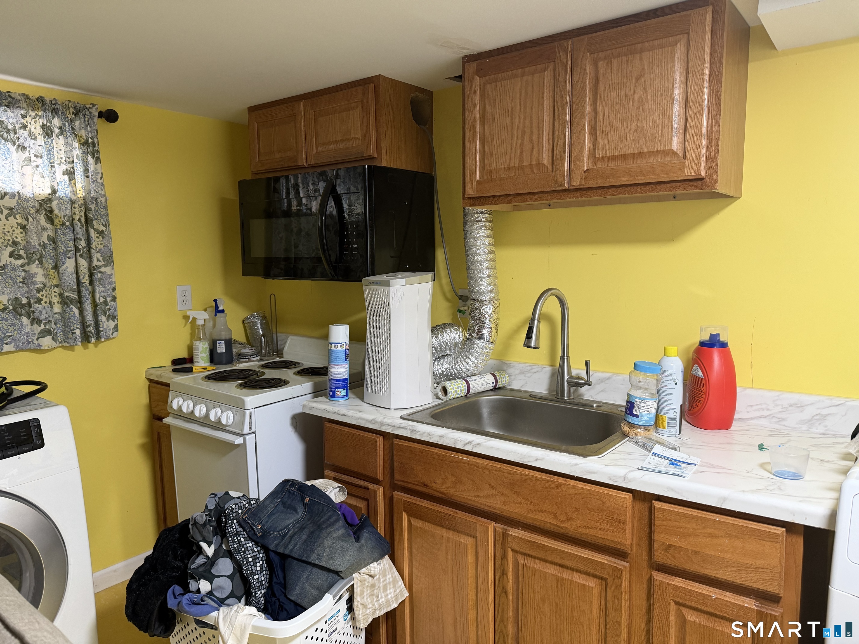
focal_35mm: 24
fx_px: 596
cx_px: 430
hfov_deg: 71.6
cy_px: 322
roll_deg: -0.6
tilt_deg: -7.6
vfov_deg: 56.8
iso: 250
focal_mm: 6.76
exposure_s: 1/60
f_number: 1.78
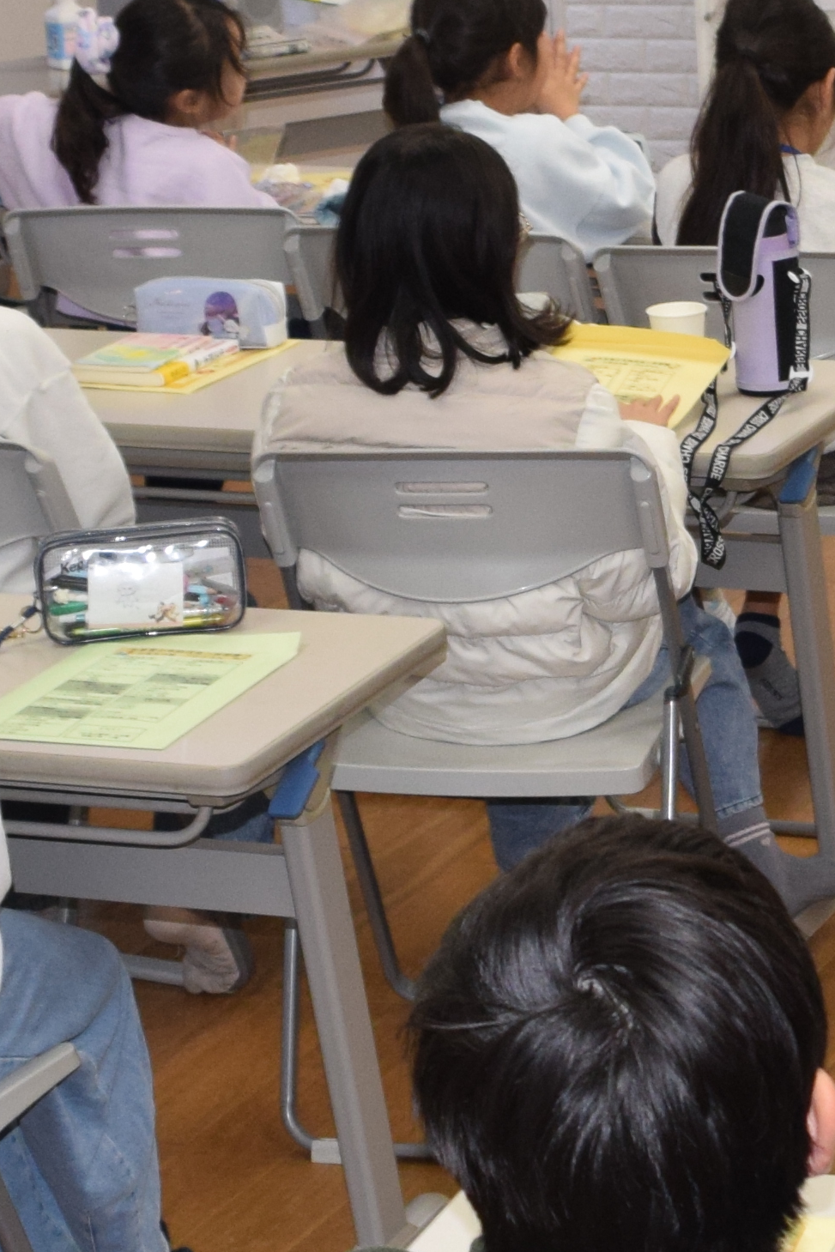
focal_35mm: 111
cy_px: 419
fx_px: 3861
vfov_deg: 18.4
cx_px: 993
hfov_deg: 12.1
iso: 640
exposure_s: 1/125
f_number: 4.5
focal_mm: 18
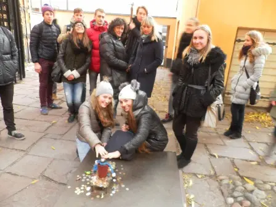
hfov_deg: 67.3
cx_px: 138
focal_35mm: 26
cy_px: 104
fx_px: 207
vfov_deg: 53.1
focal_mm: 4.6
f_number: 2.8
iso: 200
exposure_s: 1/10
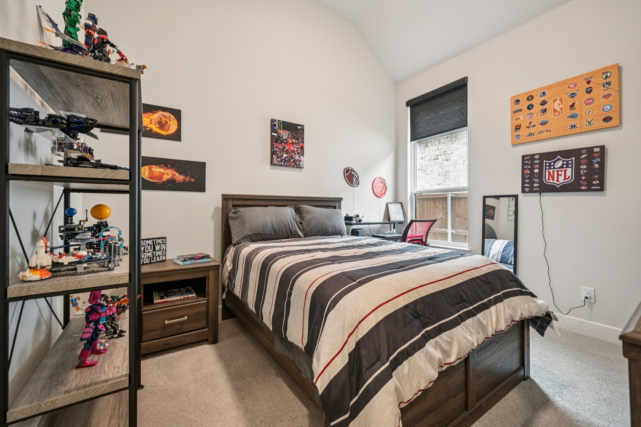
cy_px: 214
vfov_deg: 79.2
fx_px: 258
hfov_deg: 102.3
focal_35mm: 14
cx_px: 320
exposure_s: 1/5
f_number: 9
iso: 250
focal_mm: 14.5
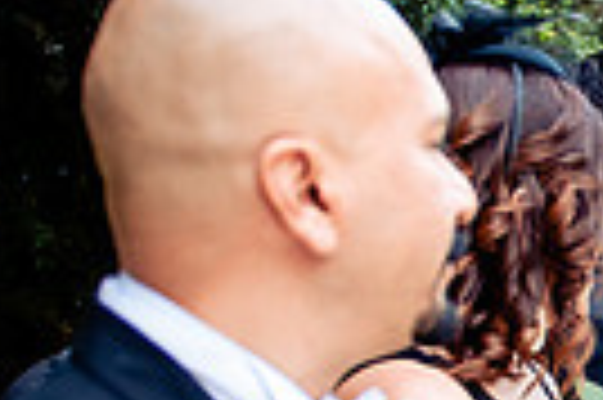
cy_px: 434
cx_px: 945
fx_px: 1740
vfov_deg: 12.9
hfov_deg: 17.4
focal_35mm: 104
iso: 320
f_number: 2.8
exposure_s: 1/160
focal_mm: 24
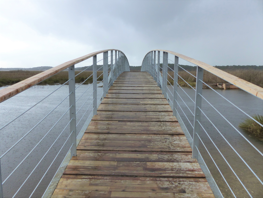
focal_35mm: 25
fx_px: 190
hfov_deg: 69.4
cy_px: 99
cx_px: 132
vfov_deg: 54.9
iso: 160
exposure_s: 1/100
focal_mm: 4.5
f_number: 4
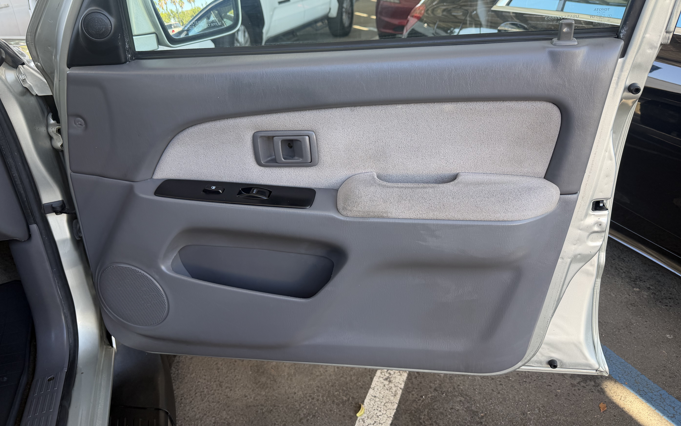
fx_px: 483
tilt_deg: -22.1
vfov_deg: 47.3
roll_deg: +0.7
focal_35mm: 26
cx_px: 341
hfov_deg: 70.4
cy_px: 167
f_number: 1.78
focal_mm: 6.76
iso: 80
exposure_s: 1/171
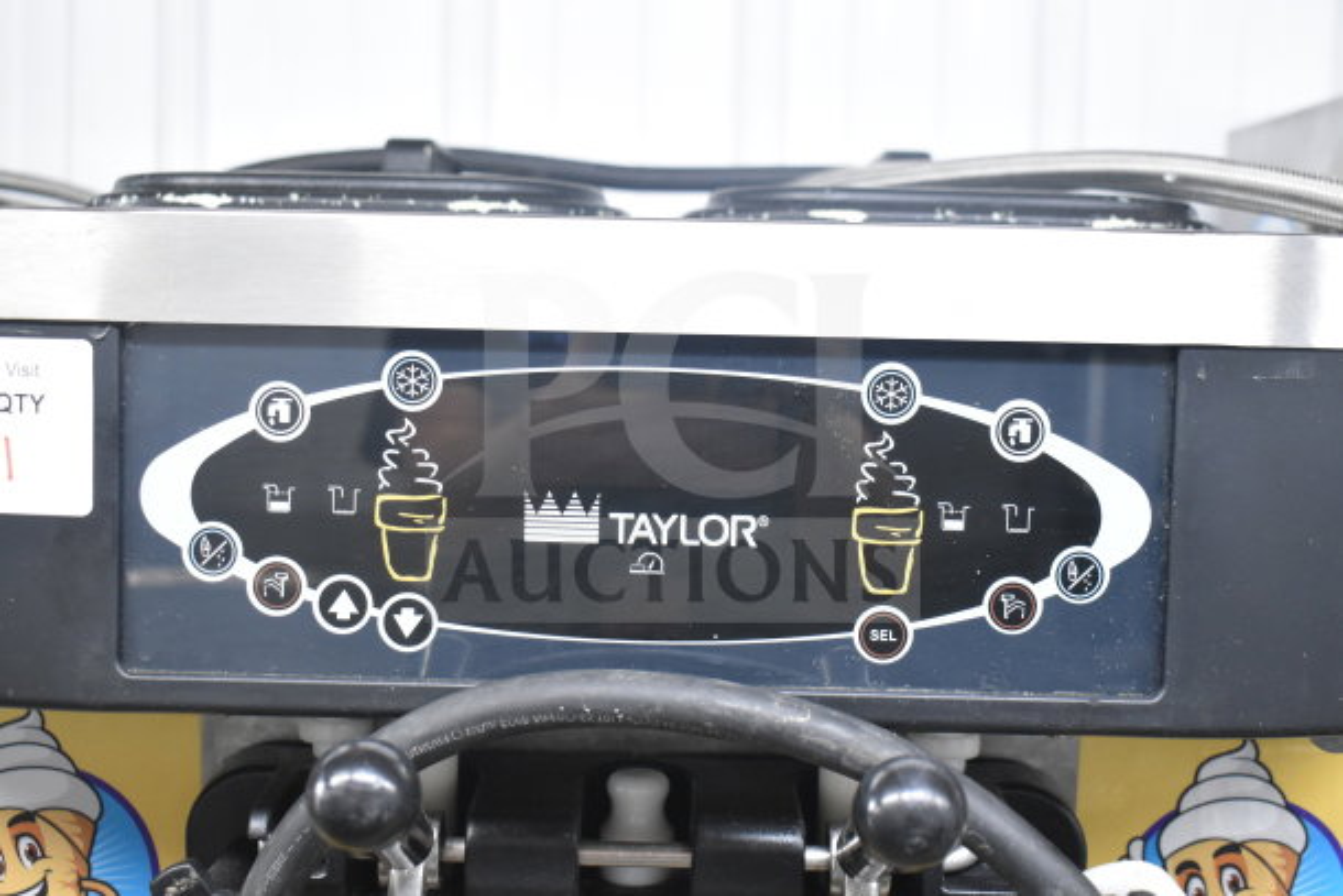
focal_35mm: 48
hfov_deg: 41.1
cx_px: 672
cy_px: 448
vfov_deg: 28.1
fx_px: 1791
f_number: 4.5
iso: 2000
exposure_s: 1/50
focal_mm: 32
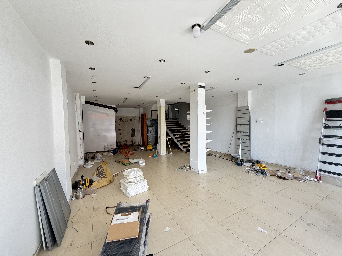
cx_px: 171
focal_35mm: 14
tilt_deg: -1.5
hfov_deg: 102.1
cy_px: 128
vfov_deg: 85.7
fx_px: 138
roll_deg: +1.7
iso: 125
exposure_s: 1/121
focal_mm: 2.22
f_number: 2.2
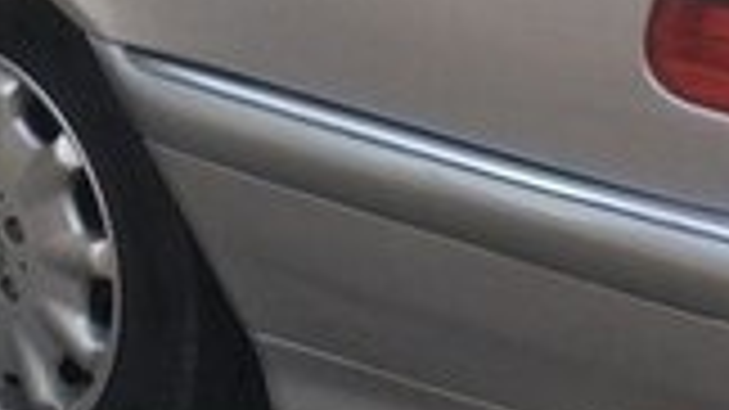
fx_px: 2493
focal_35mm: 129
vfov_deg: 9.1
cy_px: -214
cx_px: 243
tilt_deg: -21.4
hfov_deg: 16.6
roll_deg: -4.6
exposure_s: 1/50
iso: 50
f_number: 2.2
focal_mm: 4.15
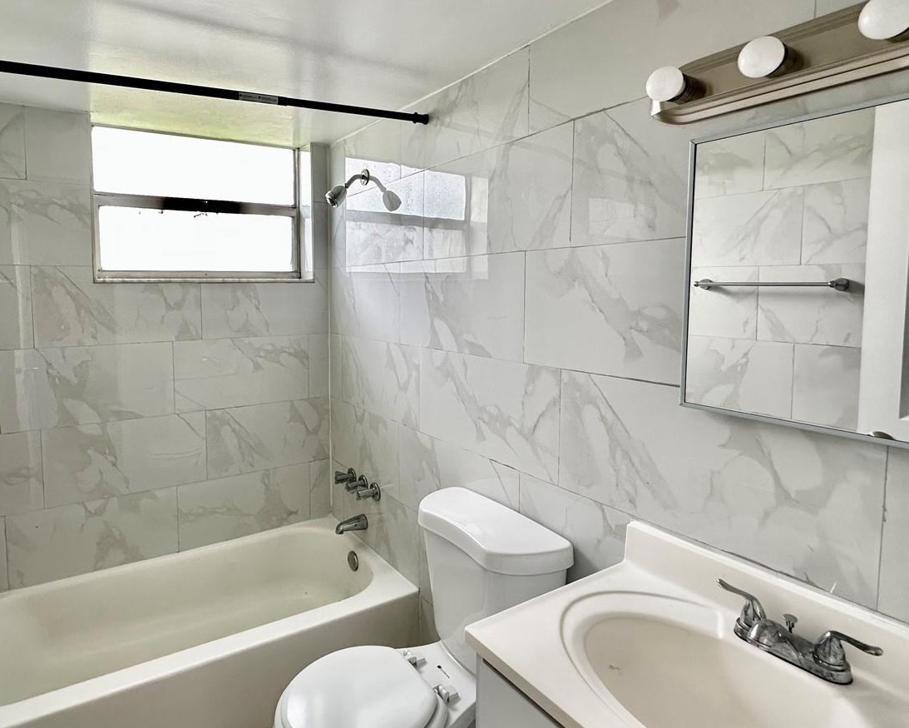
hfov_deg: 79.2
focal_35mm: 20
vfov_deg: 67.9
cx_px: 355
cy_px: 327
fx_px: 538
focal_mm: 2.22
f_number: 2.2
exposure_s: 1/99
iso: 100
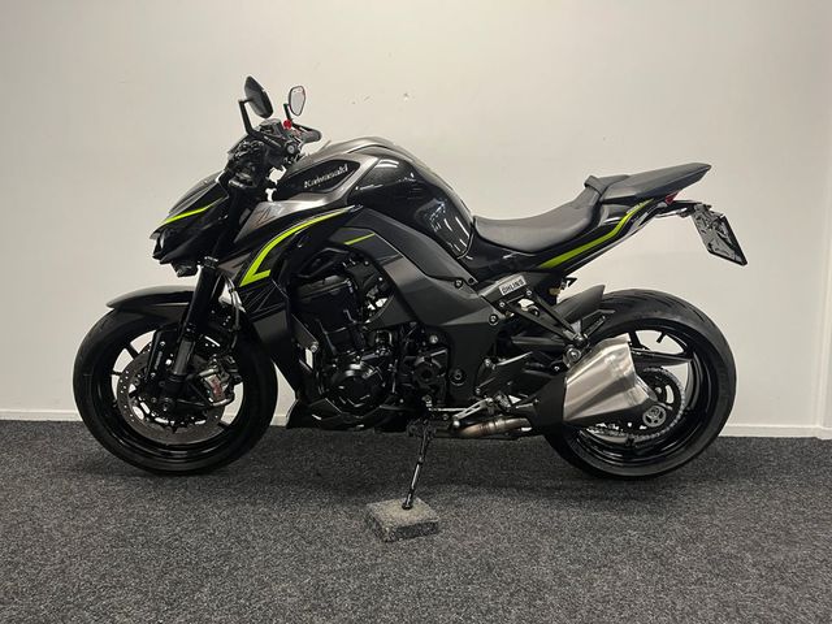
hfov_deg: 67.3
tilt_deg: -5.6
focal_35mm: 26
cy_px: 312
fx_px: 625
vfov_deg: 53.1
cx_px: 416
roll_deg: +0.1
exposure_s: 1/50
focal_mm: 5.1
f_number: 1.6
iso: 125
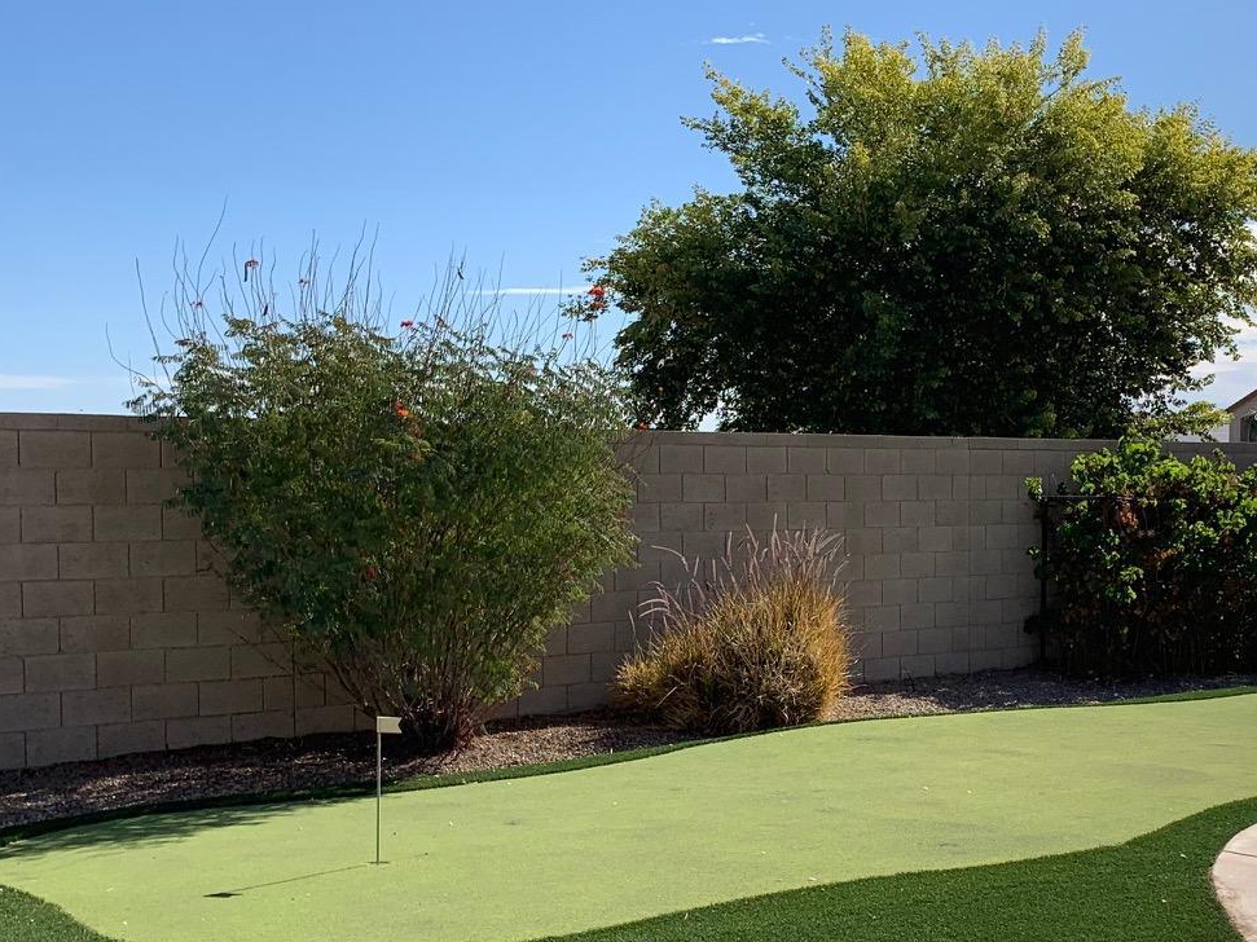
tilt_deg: -4.5
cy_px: 607
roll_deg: +0.3
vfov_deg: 26.9
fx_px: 1961
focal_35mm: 54
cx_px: 801
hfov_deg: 35.3
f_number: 1.8
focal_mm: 4.25
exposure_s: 1/3650
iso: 25
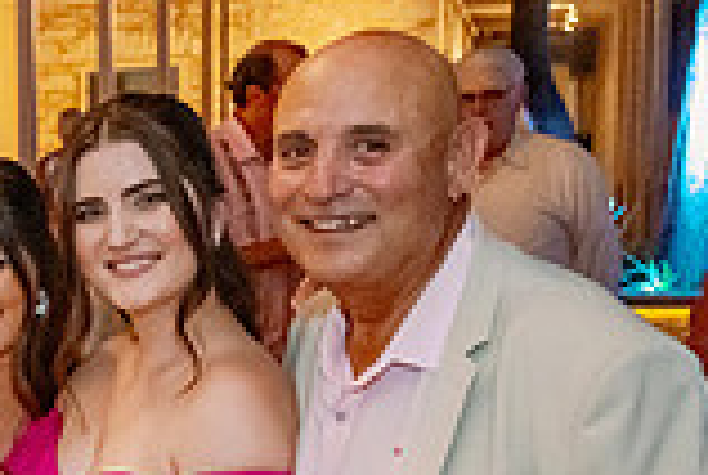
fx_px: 1734
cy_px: 415
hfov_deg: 21.0
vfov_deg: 15.4
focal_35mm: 88
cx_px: -211
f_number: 3.5
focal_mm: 24
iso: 5000
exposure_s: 1/200
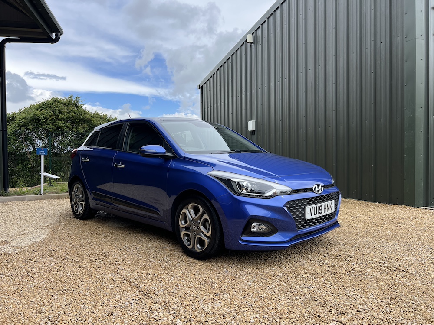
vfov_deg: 53.1
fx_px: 326
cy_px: 162
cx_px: 217
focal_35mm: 26
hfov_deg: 67.3
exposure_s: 1/2252
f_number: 1.5
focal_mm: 5.7
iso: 50
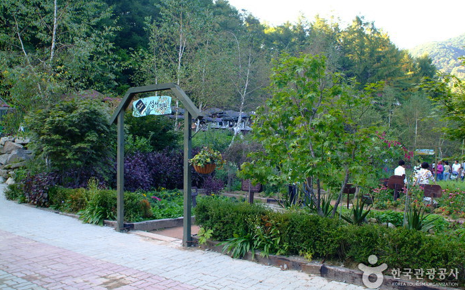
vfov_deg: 40.6
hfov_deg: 61.2
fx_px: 393
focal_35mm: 31
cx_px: 234
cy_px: 141
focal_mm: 20
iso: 200
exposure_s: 1/90
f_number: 4.8
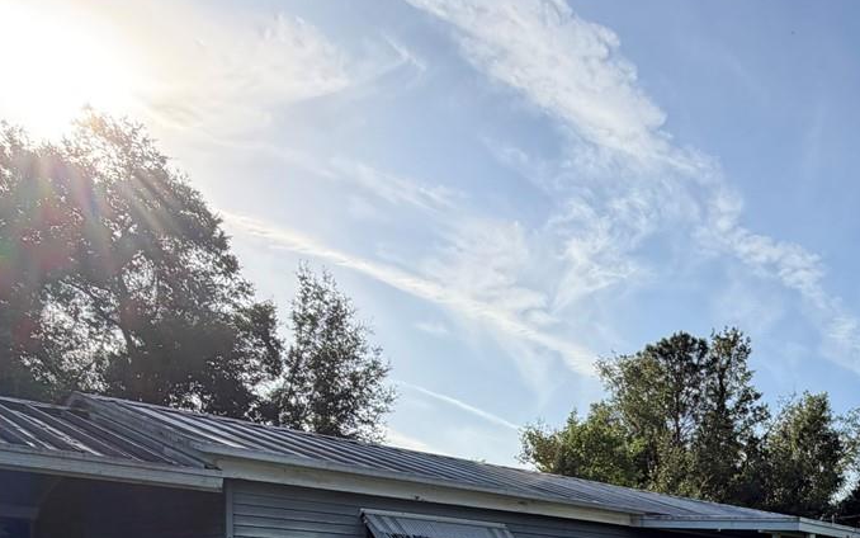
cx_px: 781
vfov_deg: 30.7
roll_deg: -1.7
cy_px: 645
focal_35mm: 35
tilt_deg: -2.8
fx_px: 820
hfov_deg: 49.1
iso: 25
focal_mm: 2.22
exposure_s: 1/789
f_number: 2.2
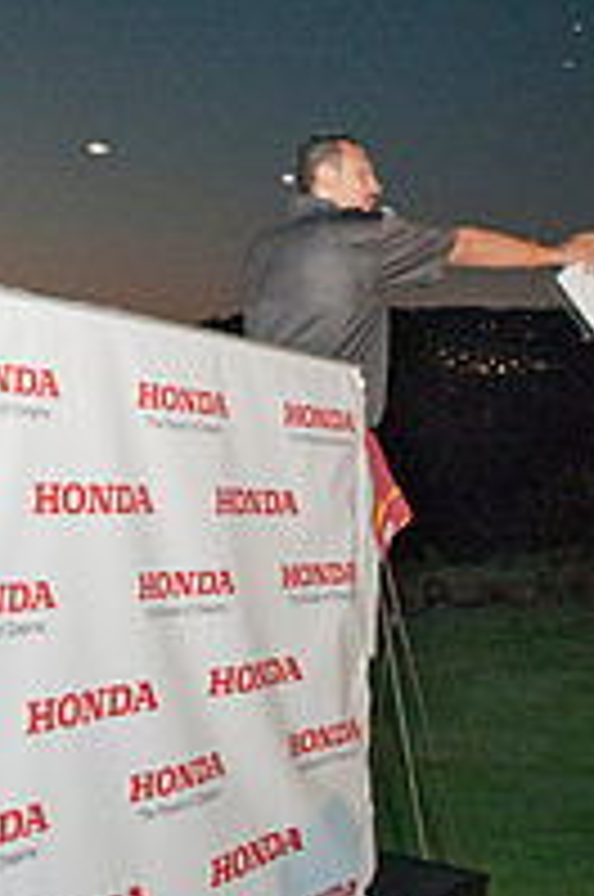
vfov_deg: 28.9
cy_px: 144
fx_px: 1689
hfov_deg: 19.8
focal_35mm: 68
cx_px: 155
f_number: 6.3
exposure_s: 1/60
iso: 1600
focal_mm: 20
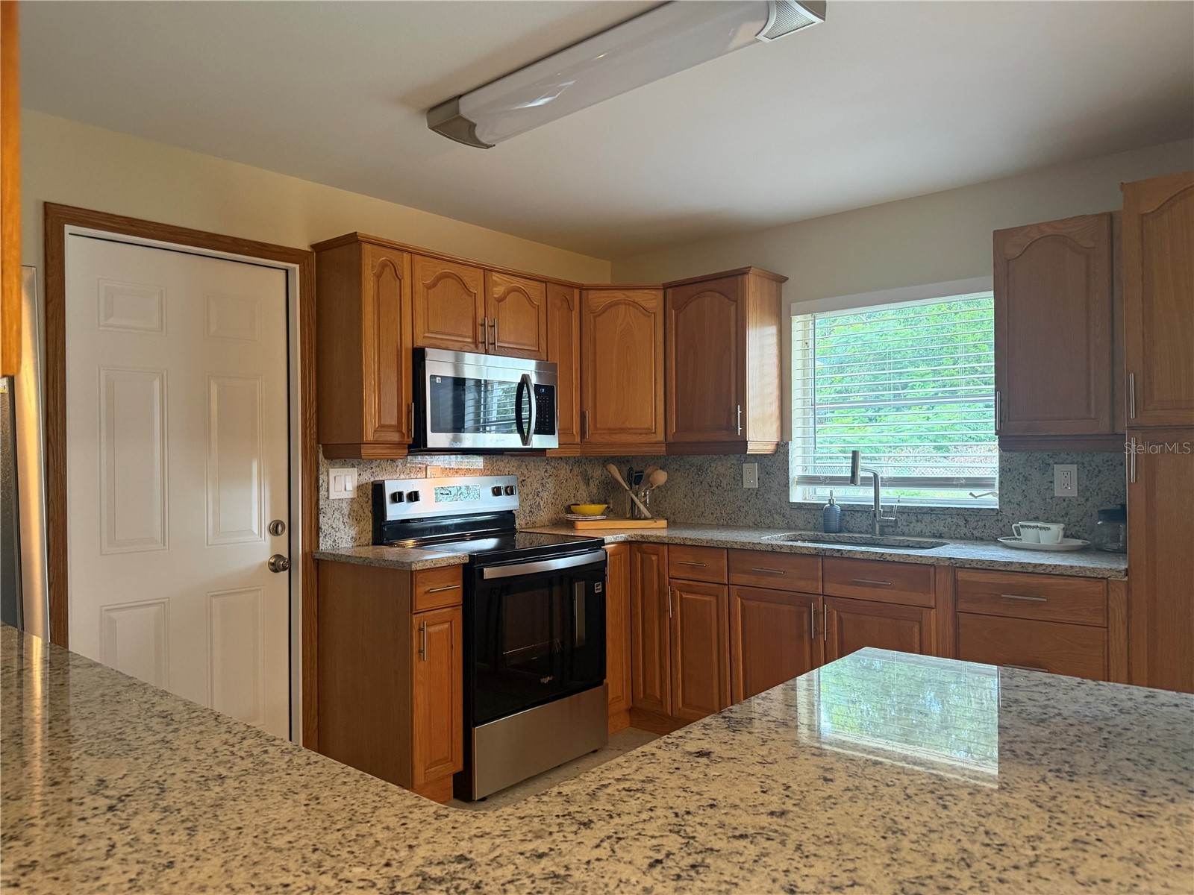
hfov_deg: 71.6
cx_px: 597
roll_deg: +0.6
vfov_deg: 56.8
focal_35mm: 24
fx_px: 828
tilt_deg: +0.2
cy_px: 448
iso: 400
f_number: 1.78
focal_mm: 6.76
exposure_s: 1/60
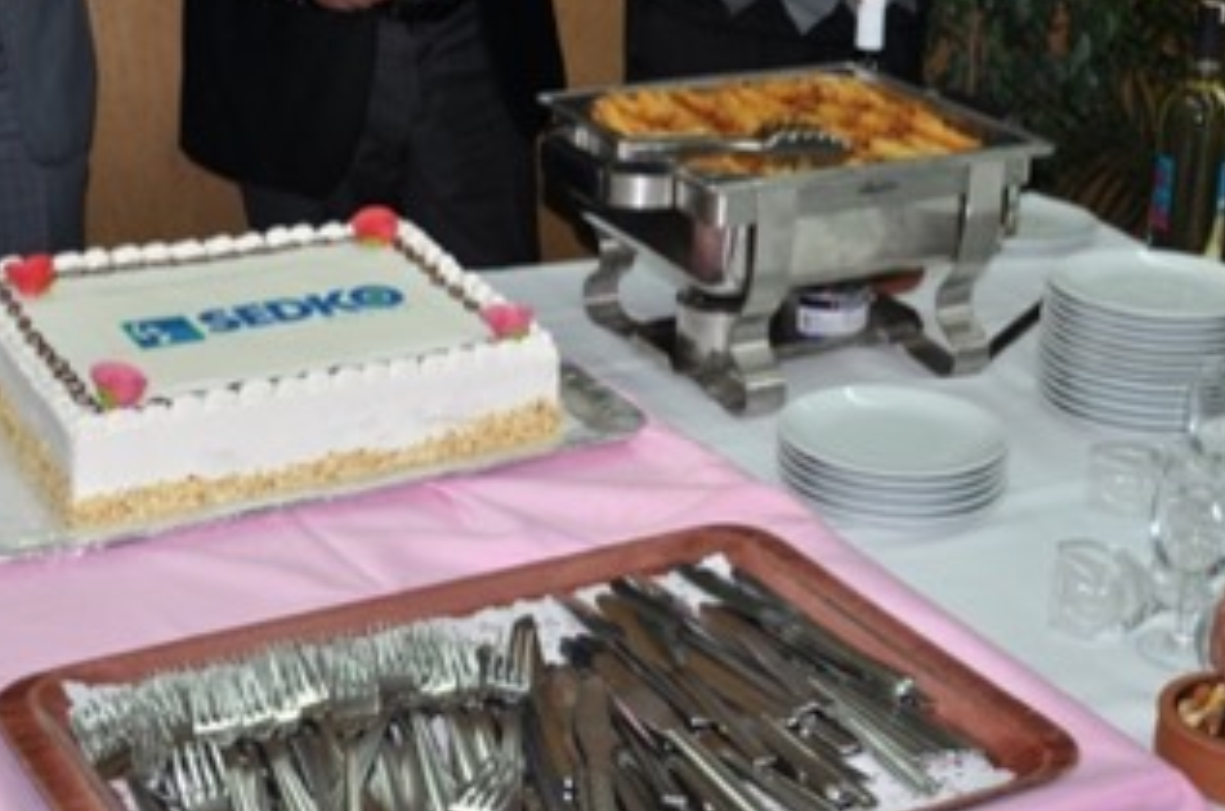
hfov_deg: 28.5
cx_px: 676
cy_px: 216
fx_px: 2411
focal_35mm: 71
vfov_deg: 19.0
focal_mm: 30
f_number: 4.2
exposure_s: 1/60
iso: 200
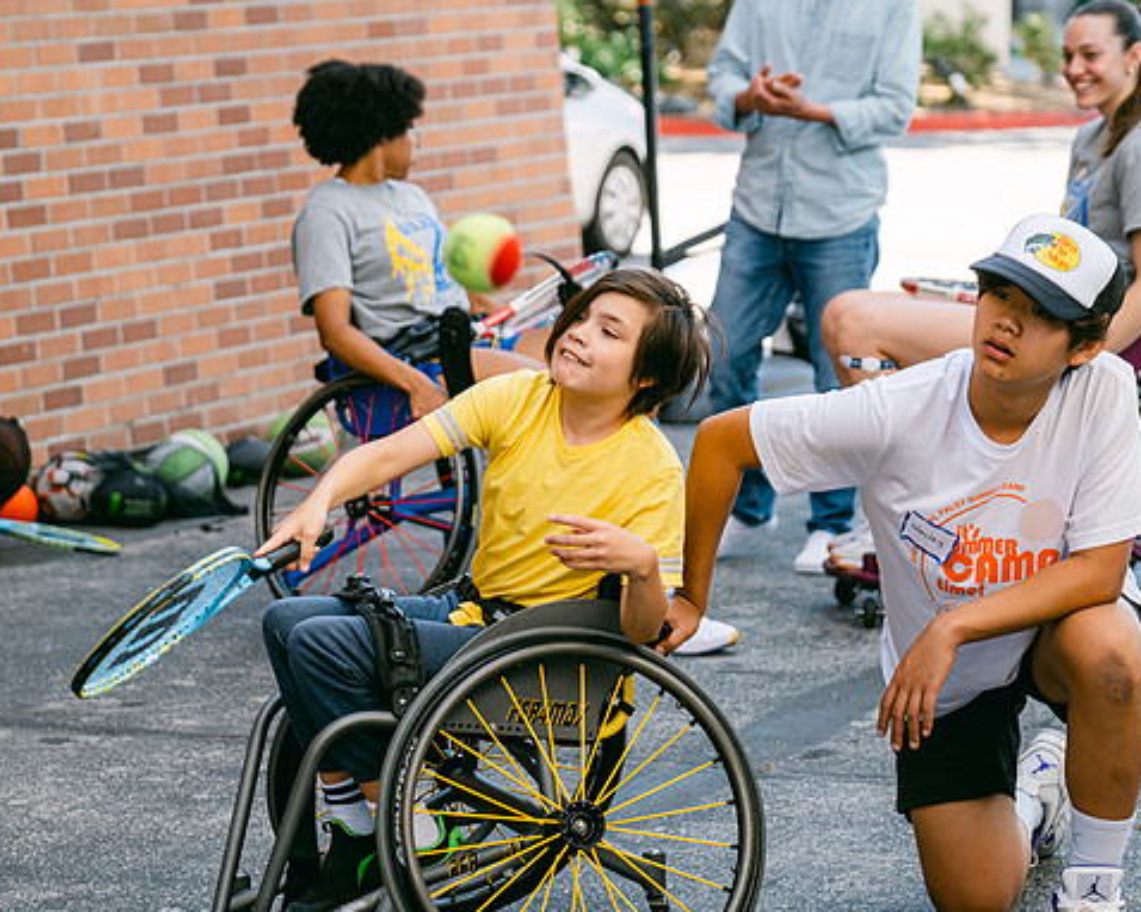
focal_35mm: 122
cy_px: 457
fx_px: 4118
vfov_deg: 12.6
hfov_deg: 15.8
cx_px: 511
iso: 160
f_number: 2.8
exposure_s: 1/350
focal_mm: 71.5
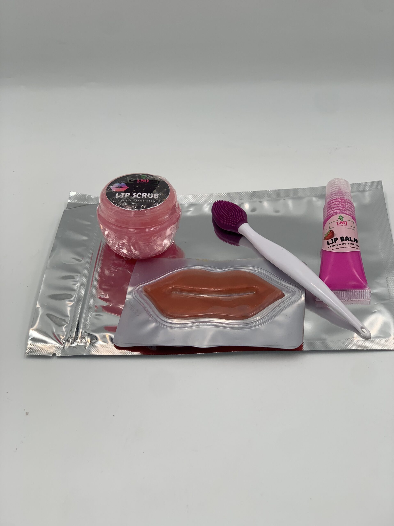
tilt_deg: -38.0
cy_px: 263
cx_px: 197
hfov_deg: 28.0
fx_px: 789
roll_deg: +5.0
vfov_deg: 36.8
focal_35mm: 52
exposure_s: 1/191
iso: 16
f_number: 2.4
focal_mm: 6
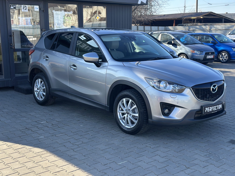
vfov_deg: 30.3
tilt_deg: -9.7
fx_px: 326
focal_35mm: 48
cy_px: 88
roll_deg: +0.3
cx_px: 118
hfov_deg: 39.7
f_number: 1.78
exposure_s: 1/1073
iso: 80
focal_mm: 6.86
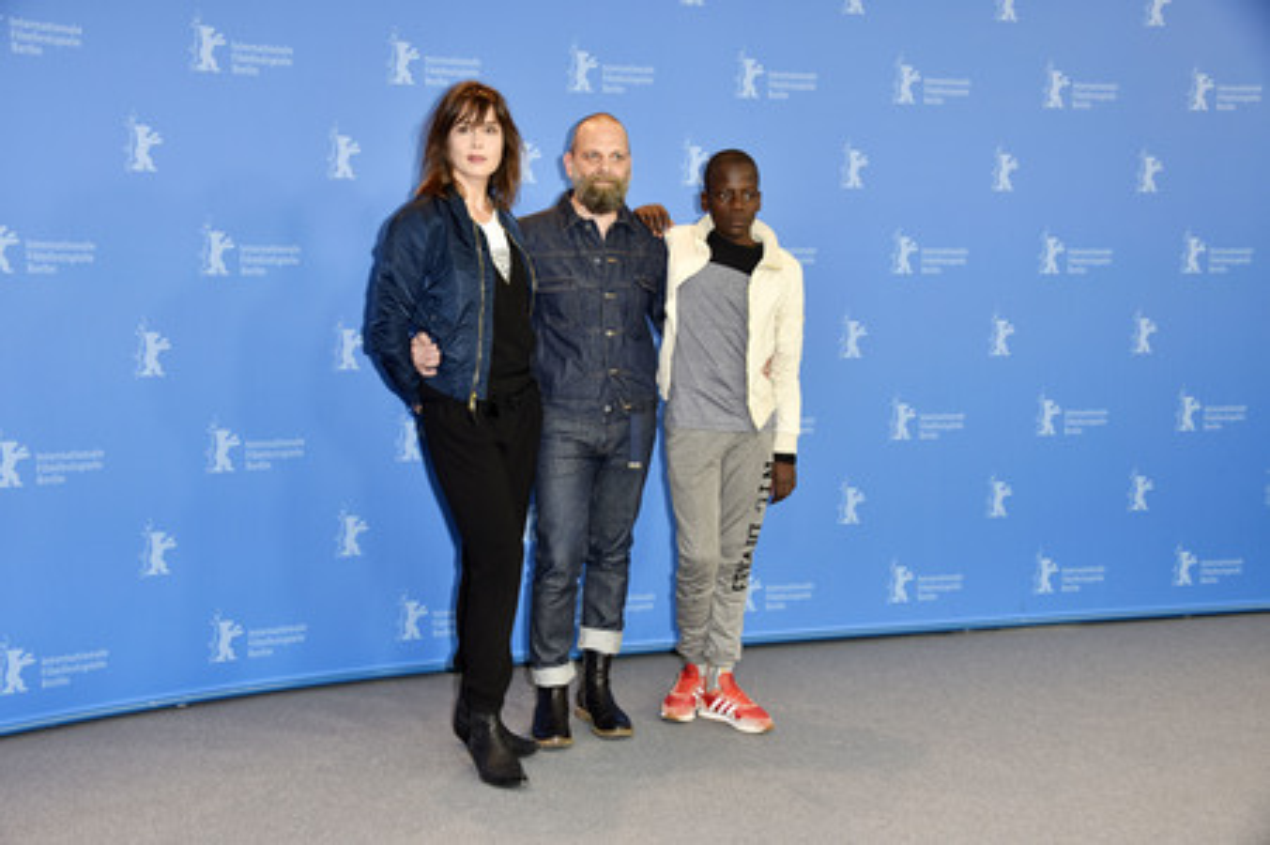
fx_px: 1410
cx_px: 635
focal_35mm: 40
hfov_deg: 48.5
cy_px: 422
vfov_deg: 33.4
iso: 640
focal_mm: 40
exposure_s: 1/125
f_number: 5.6
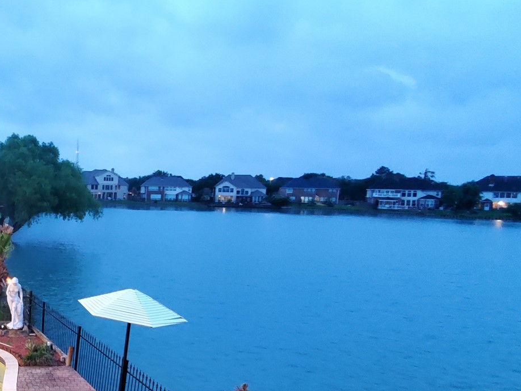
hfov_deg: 50.4
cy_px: 222
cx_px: 5
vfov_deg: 48.1
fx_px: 437
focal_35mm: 29
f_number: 2.2
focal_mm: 1.8
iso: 1000
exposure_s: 1/17
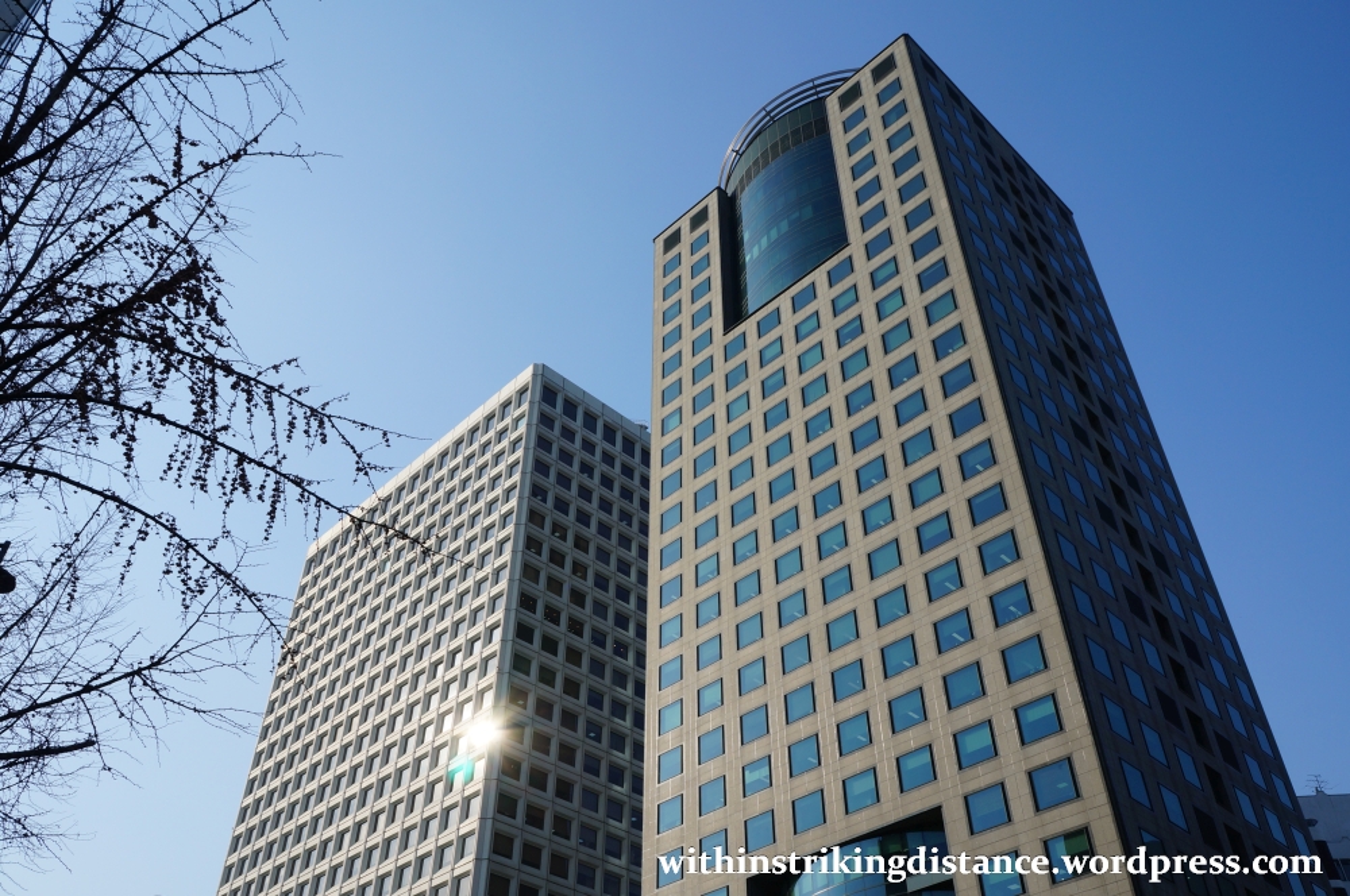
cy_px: 448
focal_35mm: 30
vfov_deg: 43.5
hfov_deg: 62.0
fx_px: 1124
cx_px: 675
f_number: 13
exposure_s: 1/320
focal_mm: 20
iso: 200
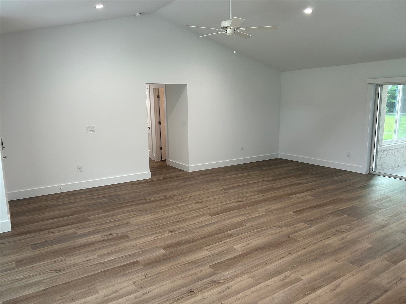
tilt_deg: -8.3
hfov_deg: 67.3
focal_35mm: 26
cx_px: 203
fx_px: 305
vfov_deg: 53.1
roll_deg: +1.3
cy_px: 152
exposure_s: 1/120
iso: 100
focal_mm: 5.7
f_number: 1.5
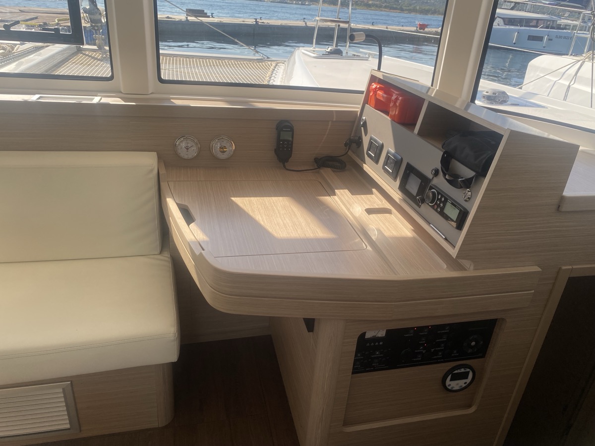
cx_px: 298
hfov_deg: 67.3
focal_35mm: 26
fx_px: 447
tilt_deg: -25.1
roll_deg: -4.5
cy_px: 223
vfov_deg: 53.1
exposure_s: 1/582
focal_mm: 4.25
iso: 32
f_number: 1.8
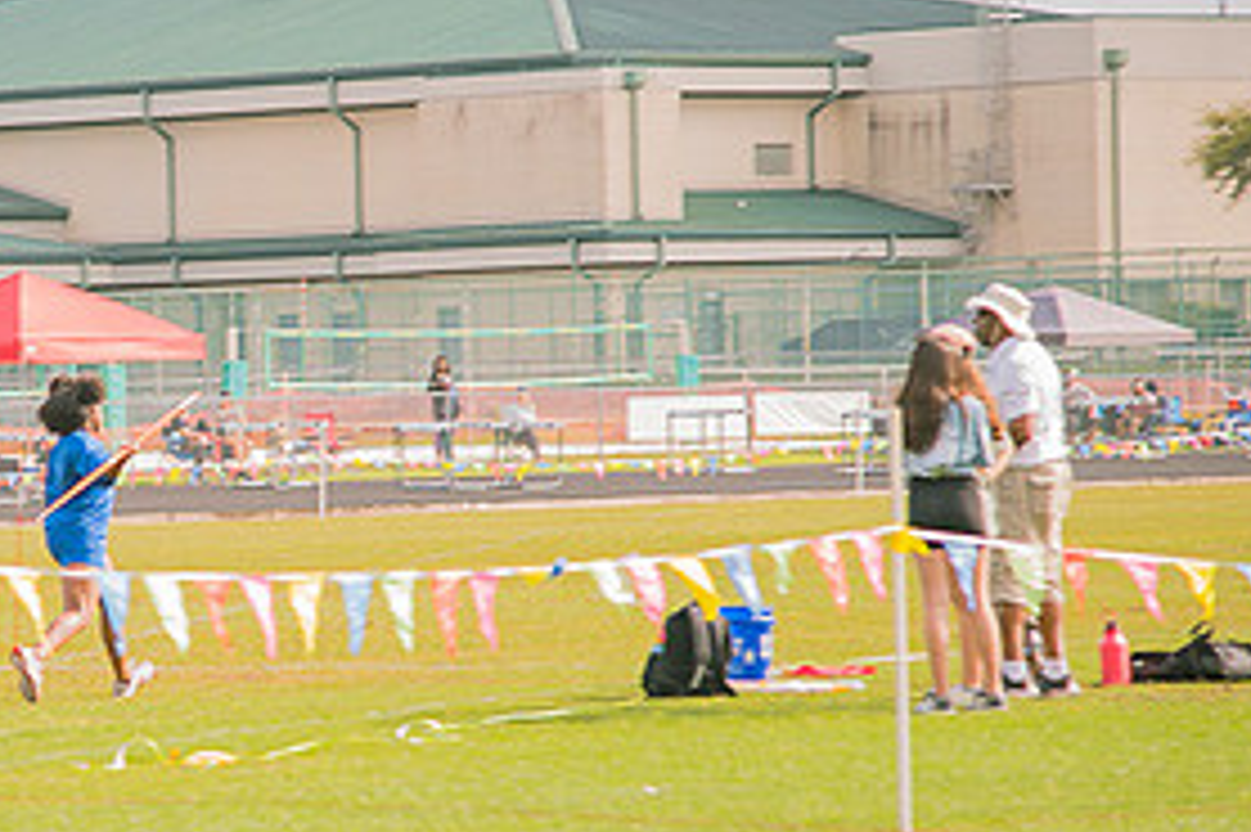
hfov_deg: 8.2
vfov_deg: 5.5
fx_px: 8682
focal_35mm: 250
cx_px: 94
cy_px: 427
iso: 200
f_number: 4
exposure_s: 1/200
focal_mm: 120
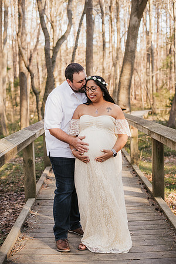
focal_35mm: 50
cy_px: 132
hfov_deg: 27.0
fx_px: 367
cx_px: 88
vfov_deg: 39.6
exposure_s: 1/400
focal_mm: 50
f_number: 2.8
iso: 400
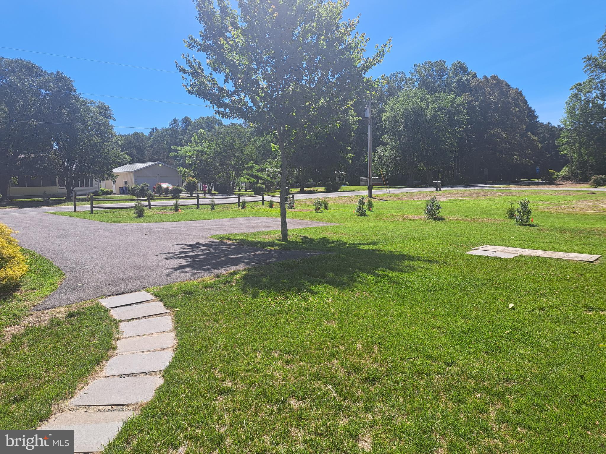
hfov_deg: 71.6
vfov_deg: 56.8
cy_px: 227
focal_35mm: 24
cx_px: 303
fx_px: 420
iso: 50
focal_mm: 5.23
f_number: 1.8
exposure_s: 1/920
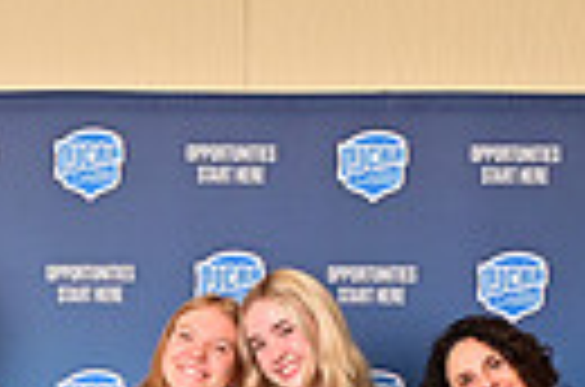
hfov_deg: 14.4
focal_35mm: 143
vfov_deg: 9.1
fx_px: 2318
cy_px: 734
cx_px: 252
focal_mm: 32
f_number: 10
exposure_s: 1/125
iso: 400
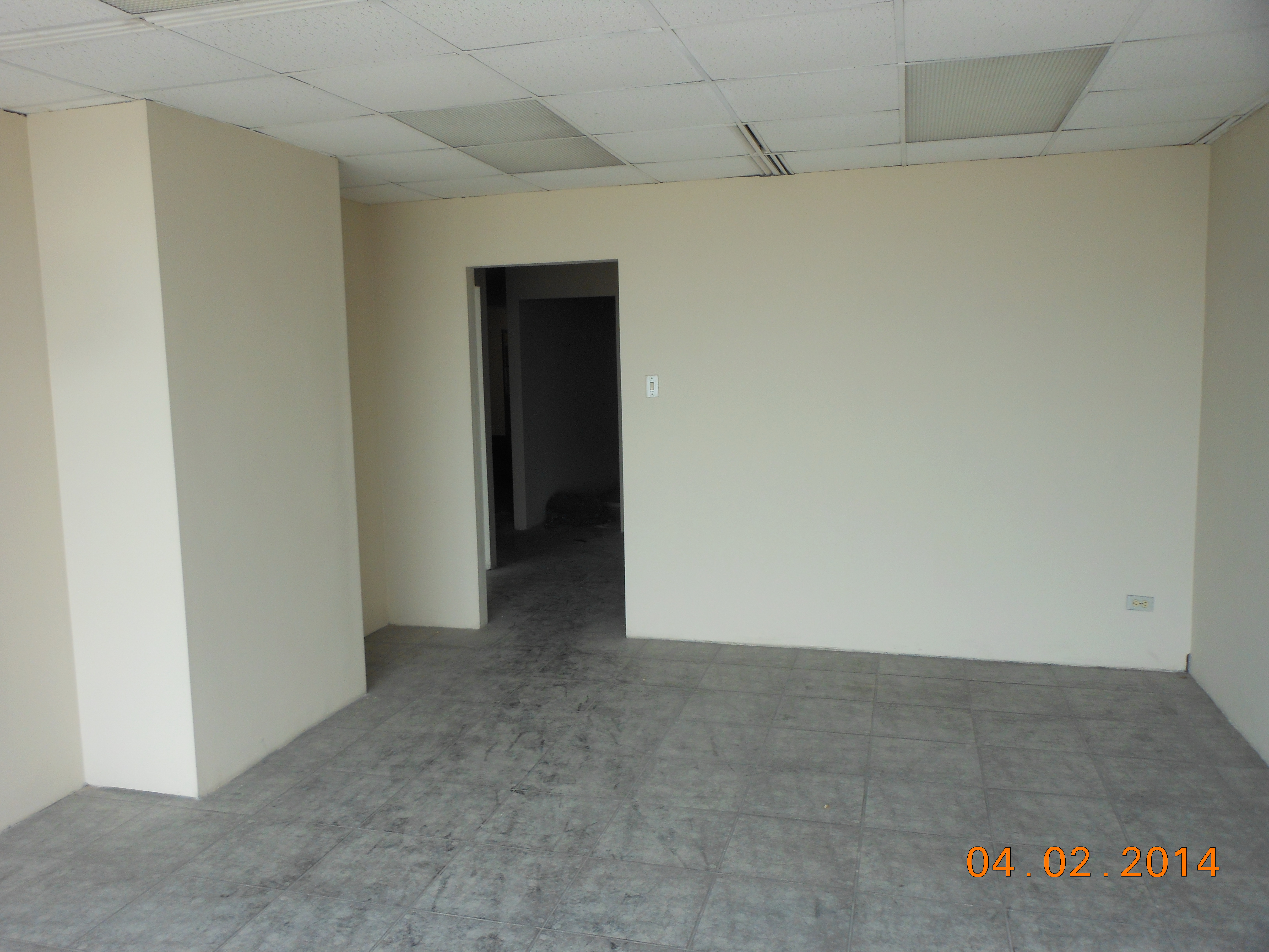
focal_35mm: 28
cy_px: 476
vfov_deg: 49.7
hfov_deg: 63.4
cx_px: 634
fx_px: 1026
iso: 80
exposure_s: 1/80
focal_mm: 5
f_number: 3.7
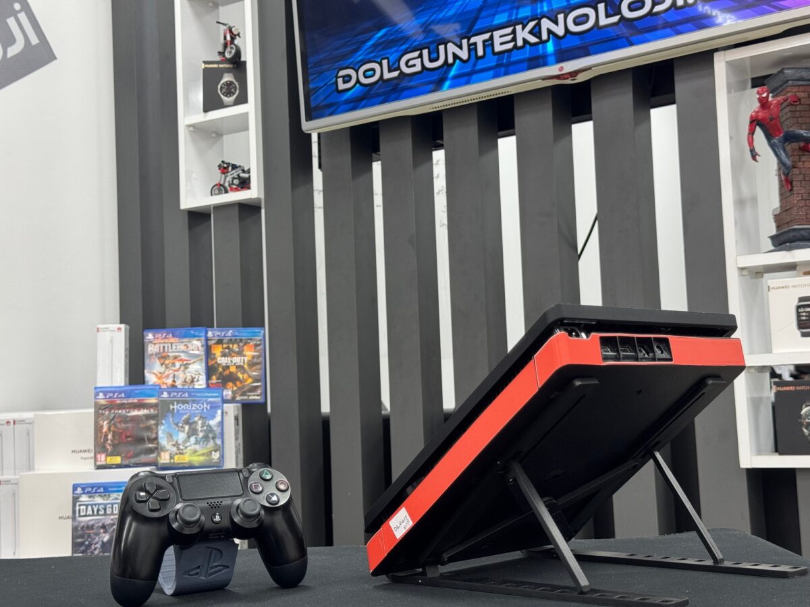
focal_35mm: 48
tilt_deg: +5.4
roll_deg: +1.4
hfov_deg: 39.7
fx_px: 1123
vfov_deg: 30.3
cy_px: 304
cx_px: 405
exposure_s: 1/50
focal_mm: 6.76
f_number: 1.78
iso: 80
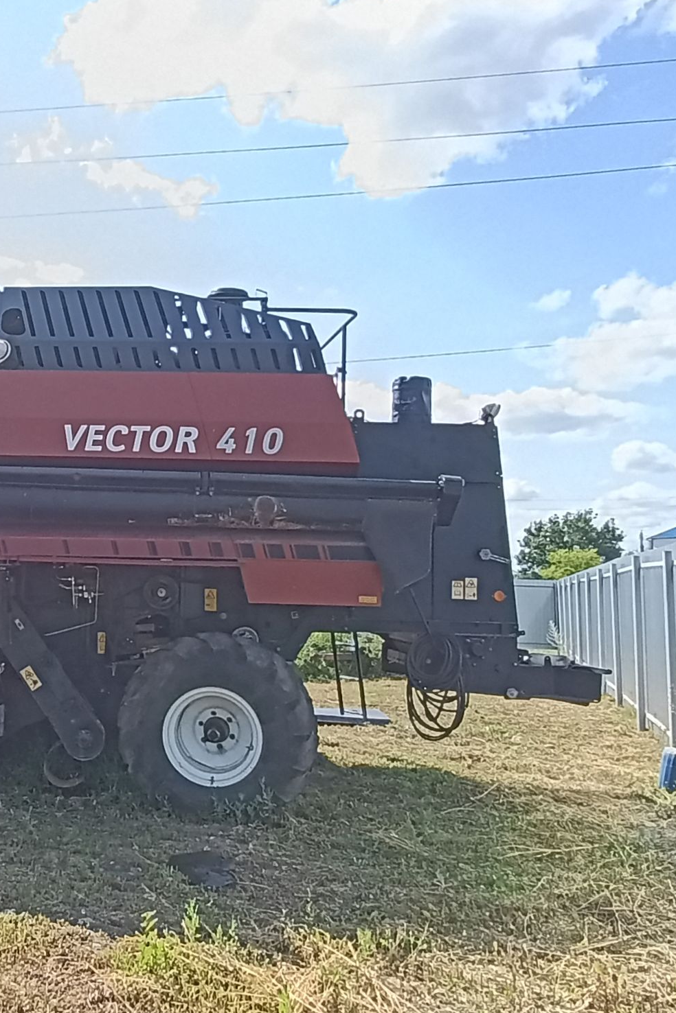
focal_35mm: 31
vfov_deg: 60.3
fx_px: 873
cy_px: 509
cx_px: 42
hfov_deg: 38.7
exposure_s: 1/538
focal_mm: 1.65
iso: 50
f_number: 2.2
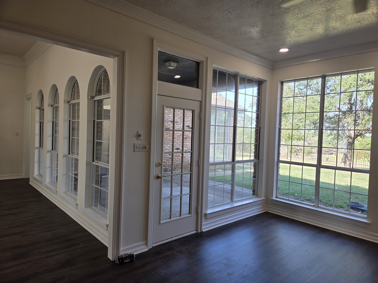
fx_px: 251
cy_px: 142
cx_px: 189
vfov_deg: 58.9
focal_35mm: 23
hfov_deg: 73.9
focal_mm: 5.4
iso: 25
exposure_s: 1/120
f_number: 1.8
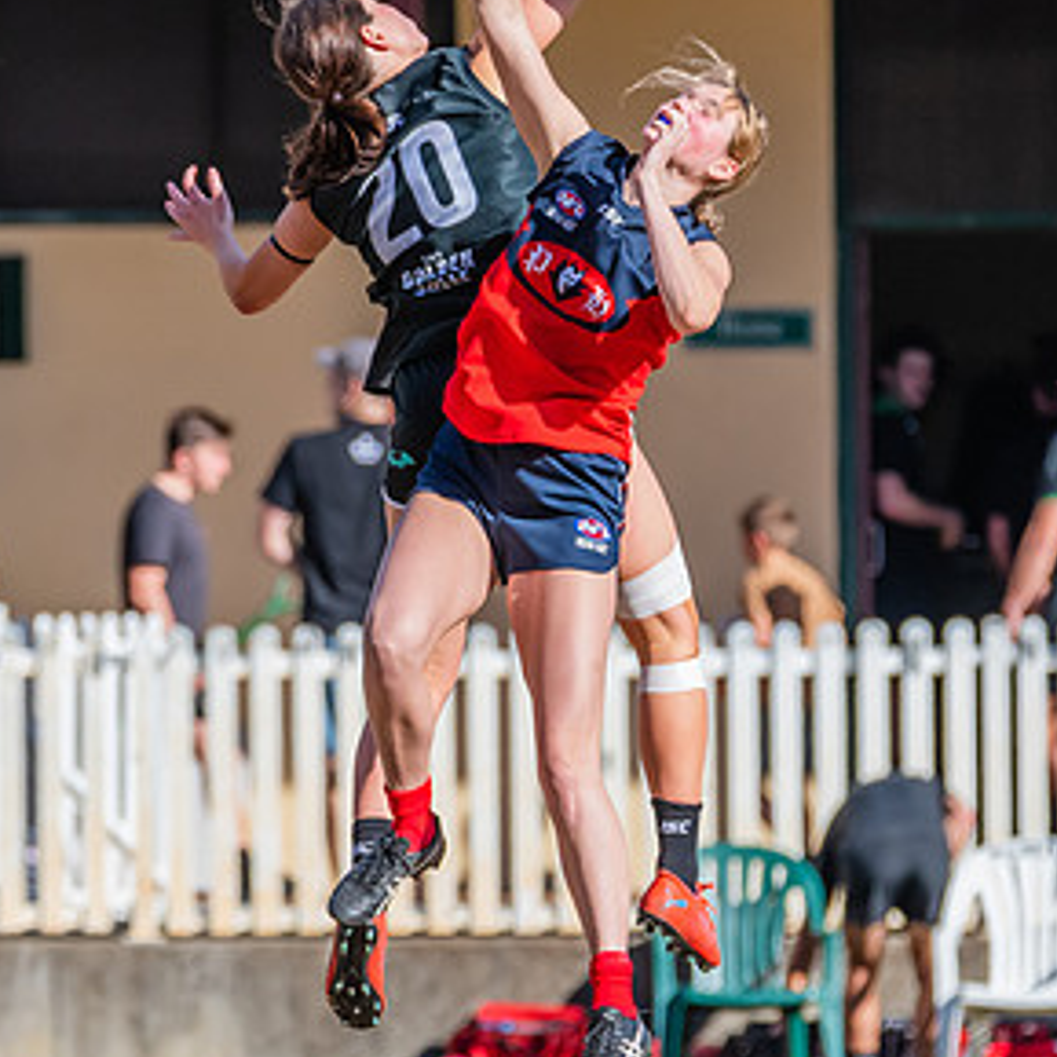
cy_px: 475
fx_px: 37172
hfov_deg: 1.6
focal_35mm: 1076
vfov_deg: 1.6
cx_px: 435
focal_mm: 420
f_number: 10
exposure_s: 1/1600
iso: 800
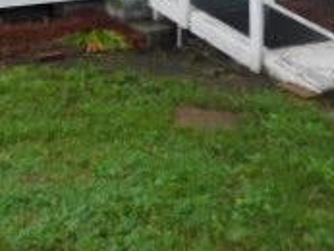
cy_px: -166
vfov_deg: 15.5
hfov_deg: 22.7
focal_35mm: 85
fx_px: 821
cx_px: 62
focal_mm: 4
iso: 125
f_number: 3
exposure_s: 1/50
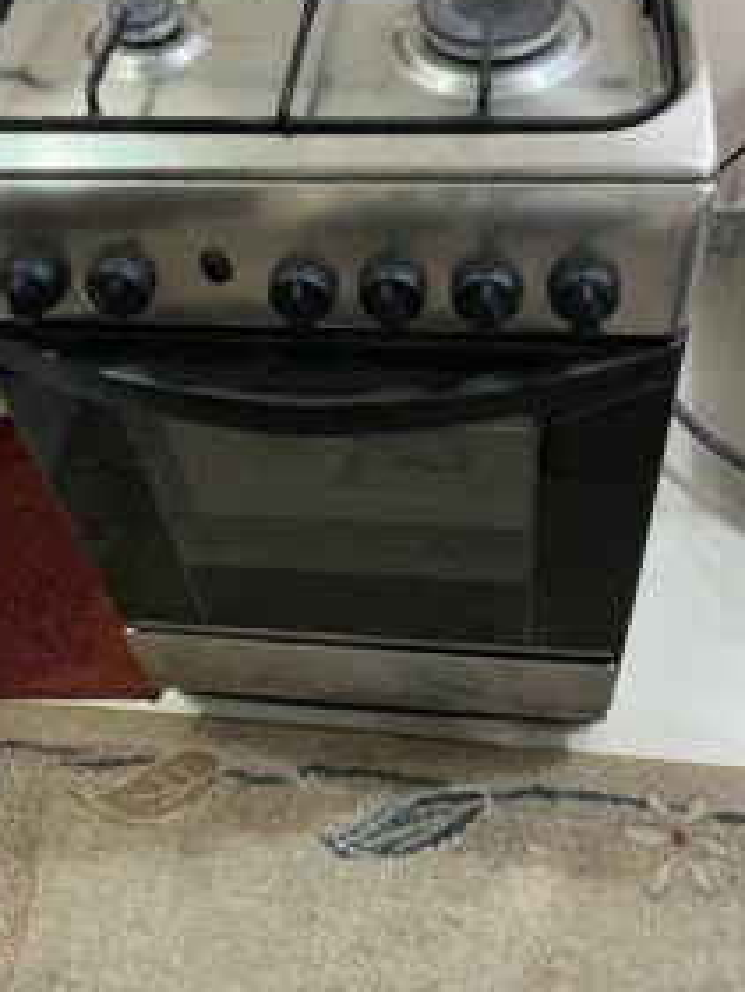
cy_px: 342
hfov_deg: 38.7
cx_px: 374
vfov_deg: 49.4
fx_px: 1061
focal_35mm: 37
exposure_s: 1/50
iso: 400
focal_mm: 5.1
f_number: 1.6
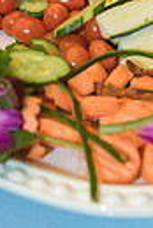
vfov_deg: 11.4
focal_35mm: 173
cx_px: 111
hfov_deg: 7.9
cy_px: -100
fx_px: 1100
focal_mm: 50
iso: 1250
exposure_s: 1/100
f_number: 4
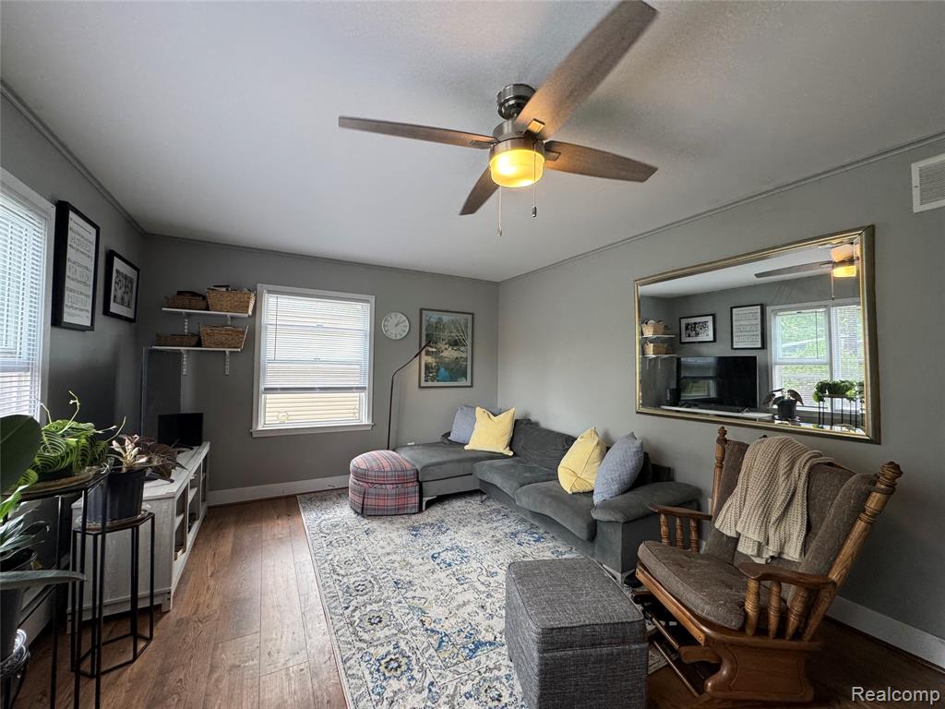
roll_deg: -1.1
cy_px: 354
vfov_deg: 85.7
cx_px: 472
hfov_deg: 102.1
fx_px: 382
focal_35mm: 14
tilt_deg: +1.8
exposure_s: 1/99
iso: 125
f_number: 2.2
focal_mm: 2.22
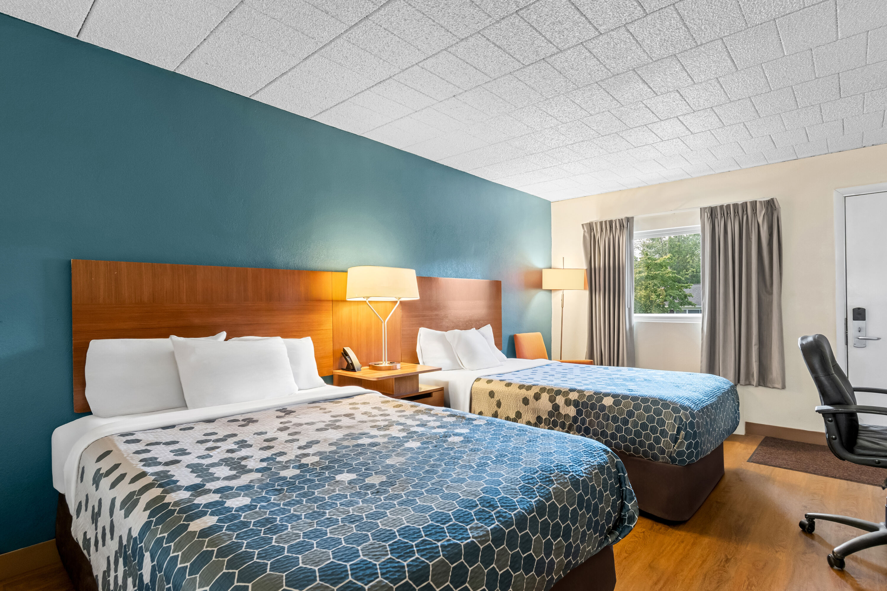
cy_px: 296
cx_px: 444
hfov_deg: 92.4
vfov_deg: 69.7
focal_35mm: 17
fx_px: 425
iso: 400
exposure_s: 1/1.43
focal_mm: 11.5
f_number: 8
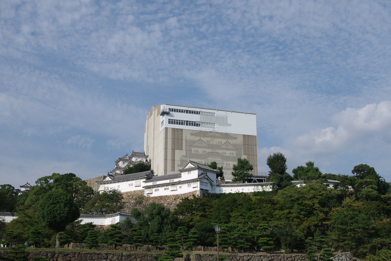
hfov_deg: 46.4
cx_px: 196
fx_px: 456
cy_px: 130
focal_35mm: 42
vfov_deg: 31.9
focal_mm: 28.13
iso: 80
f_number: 6.3
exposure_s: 1/400
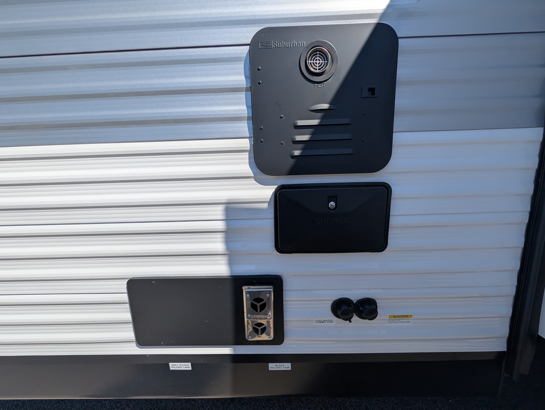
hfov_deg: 110.5
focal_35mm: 12
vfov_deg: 94.6
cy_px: 205
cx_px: 272
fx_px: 189
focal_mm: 2.02
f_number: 1.7
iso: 53
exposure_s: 1/3906
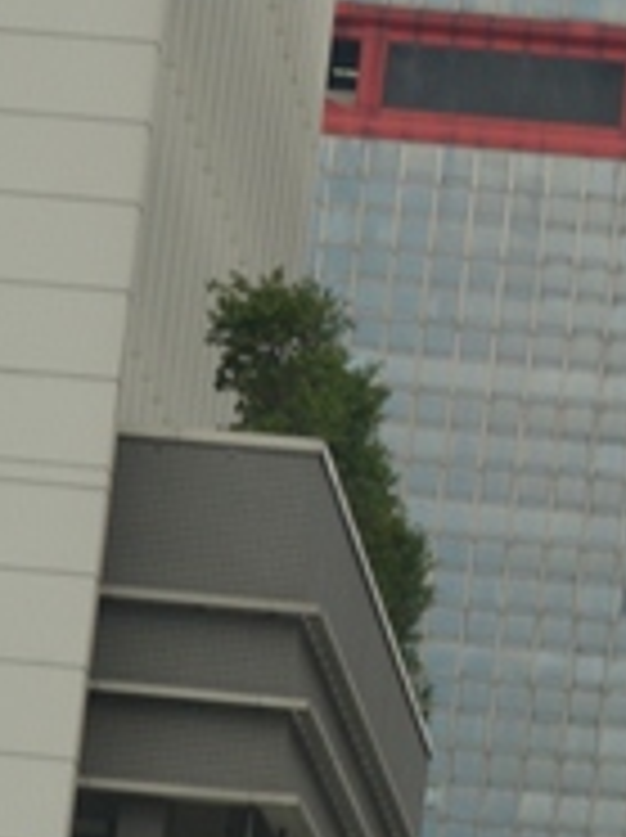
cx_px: 446
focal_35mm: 270
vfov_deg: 7.3
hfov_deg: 5.5
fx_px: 6525
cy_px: 900
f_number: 8
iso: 180
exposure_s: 1/250
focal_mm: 34
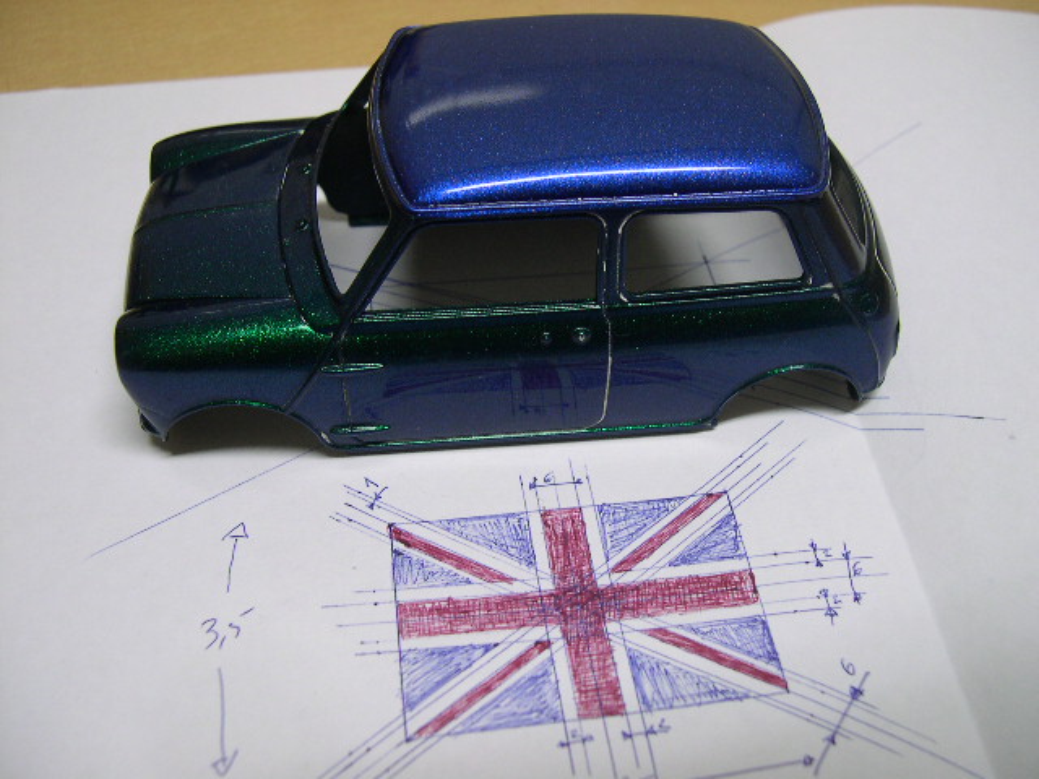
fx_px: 1141
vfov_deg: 37.7
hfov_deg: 49.0
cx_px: 520
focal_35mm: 38
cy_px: 390
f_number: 2.8
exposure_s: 1/10.4
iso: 100
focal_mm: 8
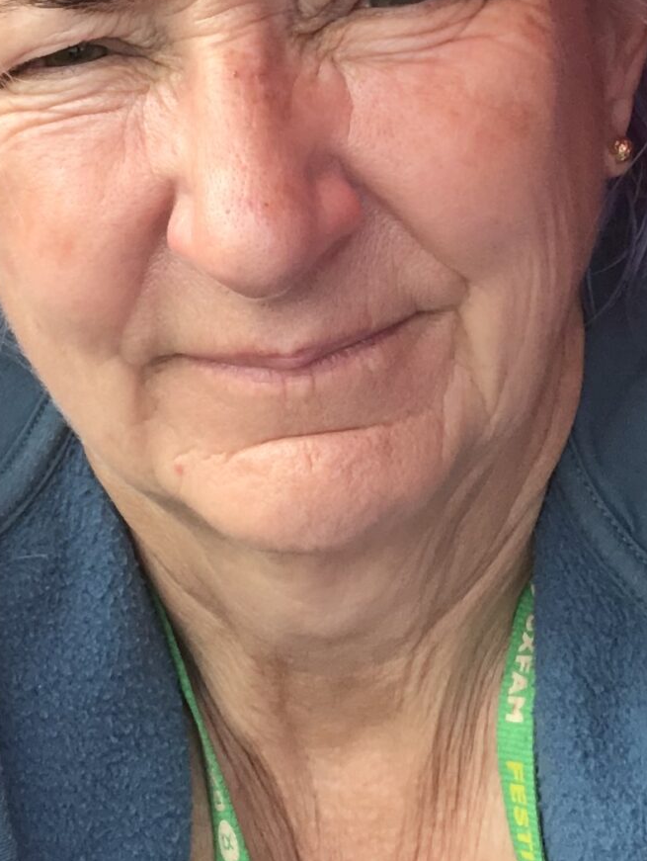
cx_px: 310
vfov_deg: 20.4
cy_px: 90
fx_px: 2339
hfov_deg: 15.8
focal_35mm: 94
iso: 20
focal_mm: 2.87
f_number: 2.2
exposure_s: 1/264
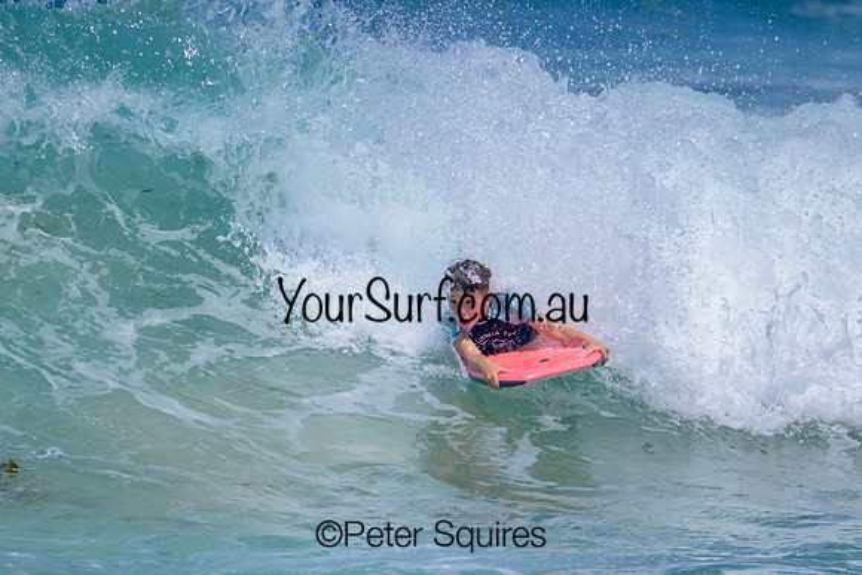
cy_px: 375
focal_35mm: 1088
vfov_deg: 1.3
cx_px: 448
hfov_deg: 1.9
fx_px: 26057
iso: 500
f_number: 11
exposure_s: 1/2000
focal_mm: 800
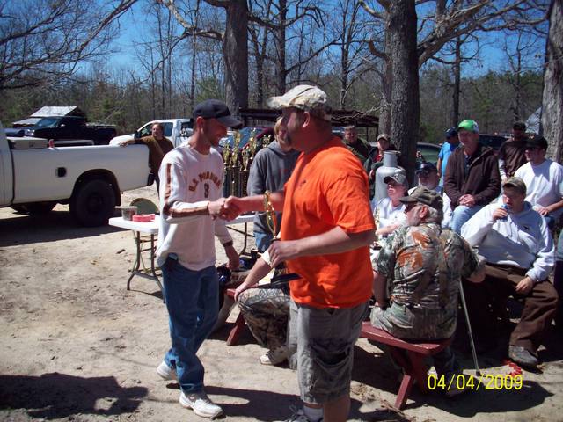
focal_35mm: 37
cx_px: 282
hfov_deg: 50.1
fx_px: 602
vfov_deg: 38.7
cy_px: 211
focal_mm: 6.2
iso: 80
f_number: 5.6
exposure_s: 1/392
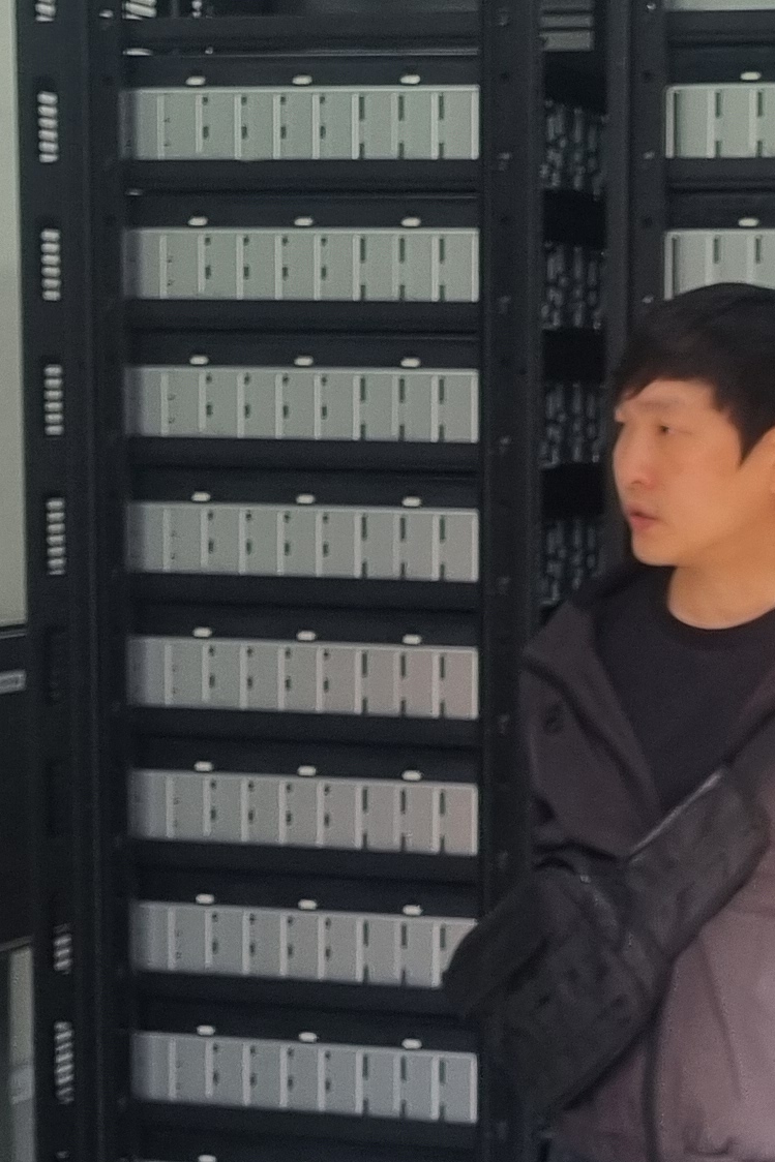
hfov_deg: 13.9
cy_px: 829
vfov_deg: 20.9
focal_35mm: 97
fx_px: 3133
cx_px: 778
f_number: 1.8
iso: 50
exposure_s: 1/232
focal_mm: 5.4
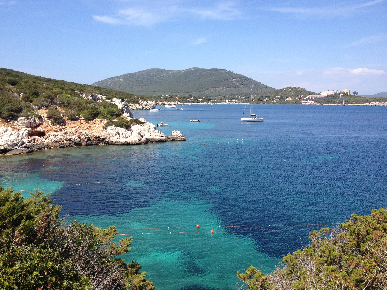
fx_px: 391
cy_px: 145
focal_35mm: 35
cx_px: 194
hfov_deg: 52.6
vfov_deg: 40.7
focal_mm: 4.28
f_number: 2.4
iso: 50
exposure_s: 1/1346
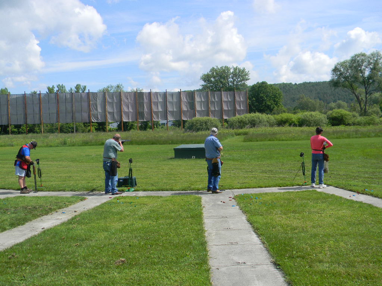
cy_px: 143
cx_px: 191
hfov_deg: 51.4
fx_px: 397
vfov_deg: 39.7
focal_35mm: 36
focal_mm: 6.4
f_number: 7.4
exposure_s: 1/205
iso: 80
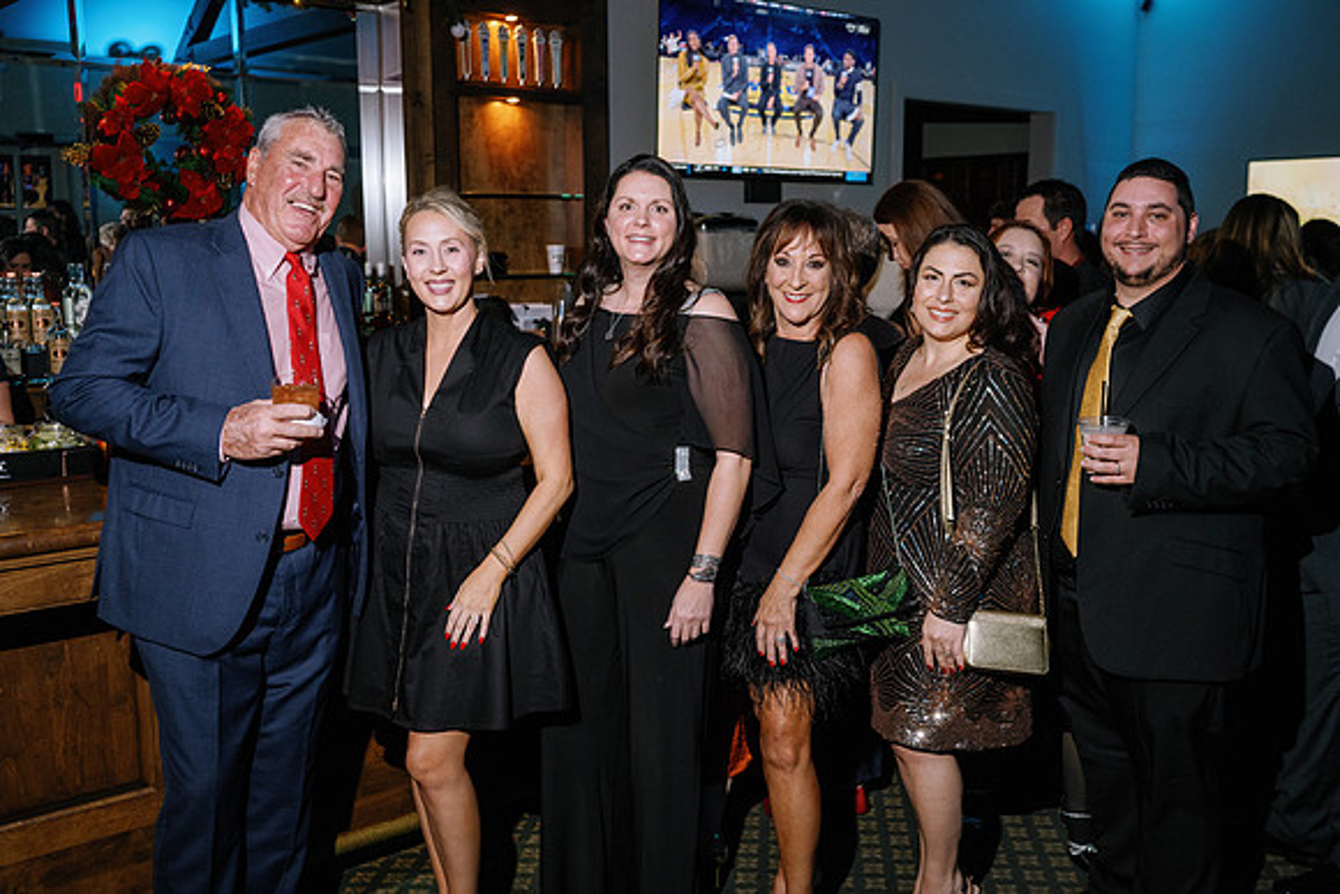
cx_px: 670
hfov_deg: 53.8
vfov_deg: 37.4
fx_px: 1322
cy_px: 447
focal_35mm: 36
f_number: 4
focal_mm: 35
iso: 800
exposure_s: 1/100
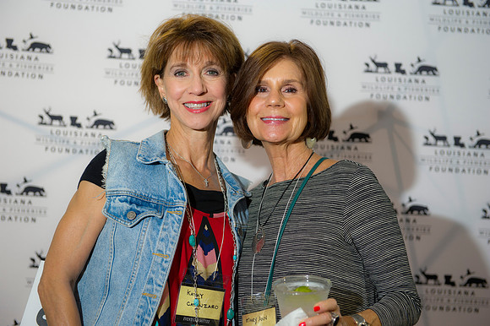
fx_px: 816
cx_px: 245
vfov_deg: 22.6
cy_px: 163
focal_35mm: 60
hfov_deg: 33.4
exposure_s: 1/100
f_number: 4
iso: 800
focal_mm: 60
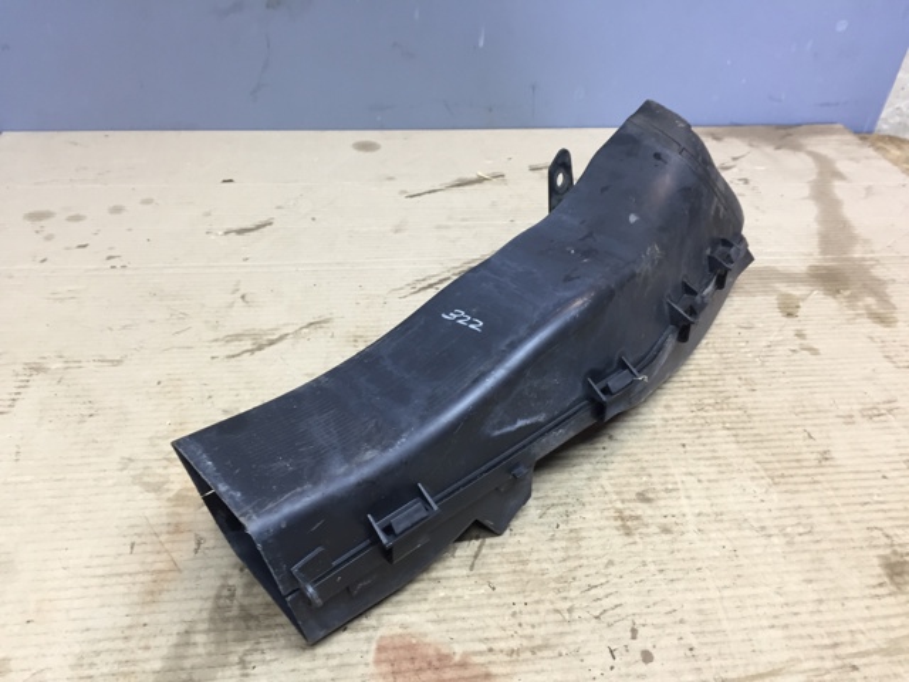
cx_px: 454
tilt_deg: -36.5
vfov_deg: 48.2
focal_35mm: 29
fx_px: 762
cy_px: 341
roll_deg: -4.1
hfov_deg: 61.7
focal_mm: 4.15
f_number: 2.2
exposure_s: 1/30
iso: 80
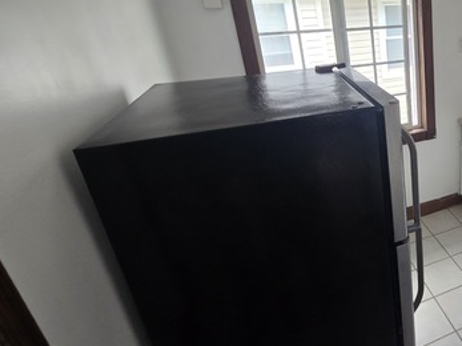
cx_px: 440
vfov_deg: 54.2
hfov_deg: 56.6
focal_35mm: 25
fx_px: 334
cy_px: 128
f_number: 2.2
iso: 160
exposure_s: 1/60
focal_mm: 2.2
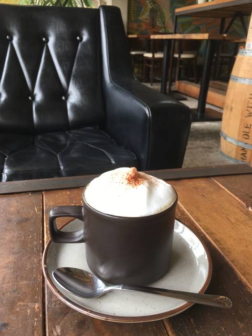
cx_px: 126
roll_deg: -3.2
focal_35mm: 29
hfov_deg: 48.2
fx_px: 281
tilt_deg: -22.9
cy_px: 168
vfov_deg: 61.7
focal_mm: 4.15
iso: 25
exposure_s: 1/40
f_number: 2.2
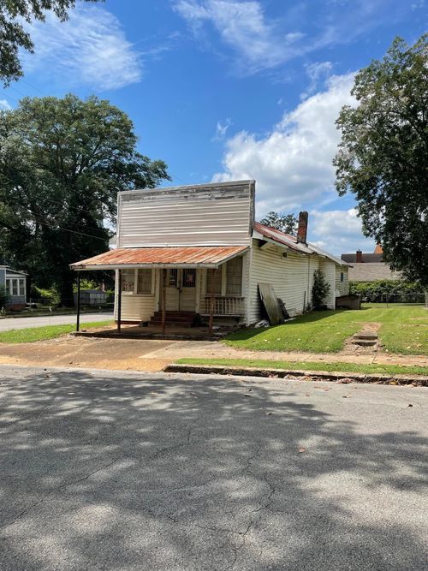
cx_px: 214
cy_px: 286
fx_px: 429
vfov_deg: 67.3
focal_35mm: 26
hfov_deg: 53.0
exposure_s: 1/4132
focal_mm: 4.2
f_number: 1.6
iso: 32
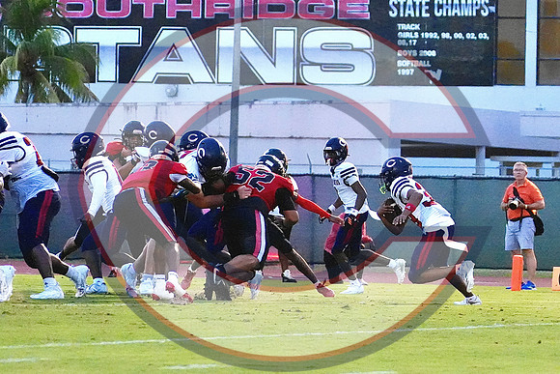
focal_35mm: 140
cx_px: 280
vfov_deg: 9.8
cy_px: 187
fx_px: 2178
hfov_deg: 14.7
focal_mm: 140
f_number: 5.6
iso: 20000
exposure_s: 1/1000
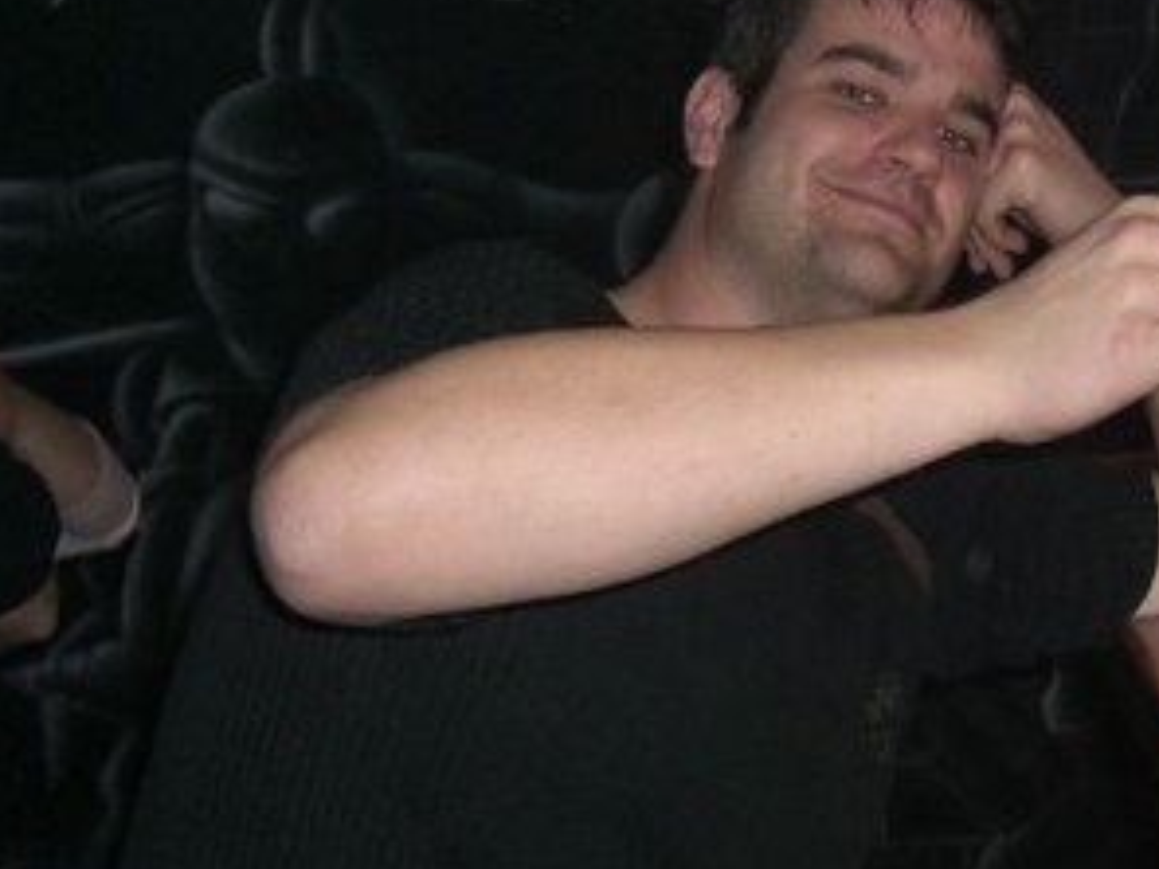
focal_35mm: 77
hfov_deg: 25.0
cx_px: 889
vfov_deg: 19.0
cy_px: 254
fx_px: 2578
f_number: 2.7
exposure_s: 1/60
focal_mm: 6.2
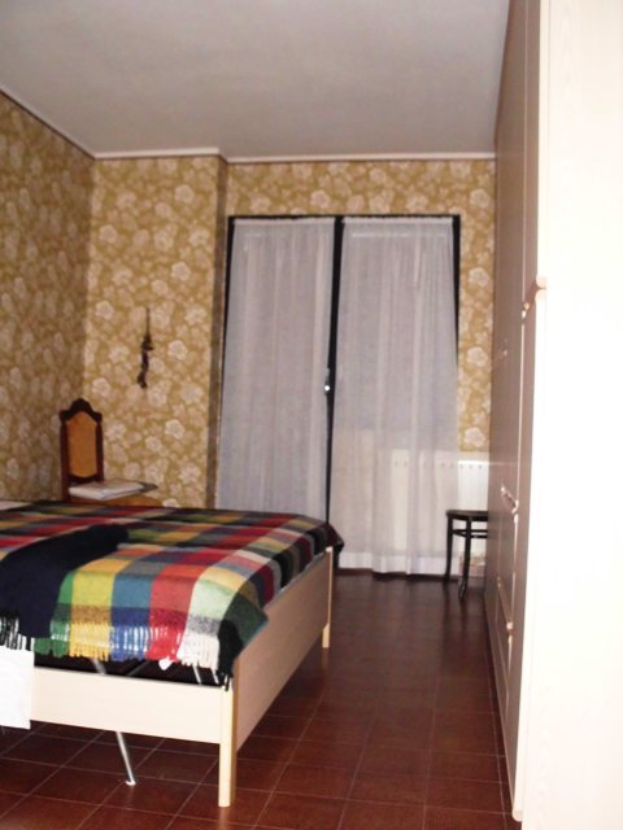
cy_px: 415
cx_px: 312
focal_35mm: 36
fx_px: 864
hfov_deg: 39.7
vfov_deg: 51.4
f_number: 2.9
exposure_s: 1/60
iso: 400
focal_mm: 6.3
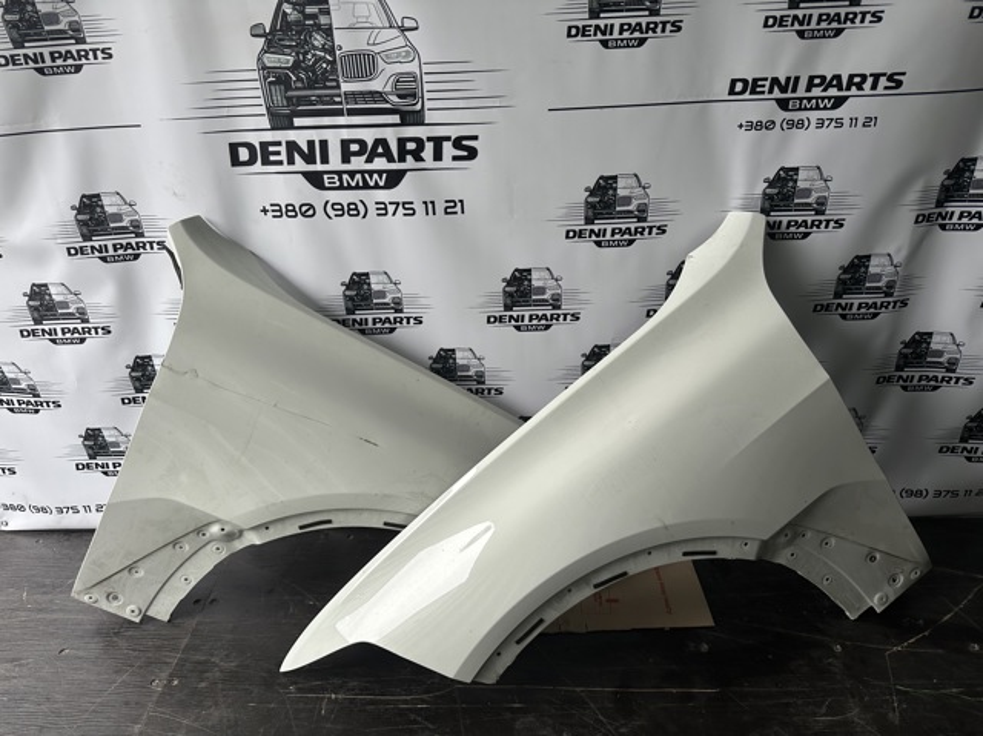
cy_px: 368
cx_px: 492
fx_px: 681
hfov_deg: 71.6
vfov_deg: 56.8
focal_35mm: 24
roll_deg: +3.1
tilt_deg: -26.1
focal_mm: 6.86
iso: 80
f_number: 1.78
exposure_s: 1/301
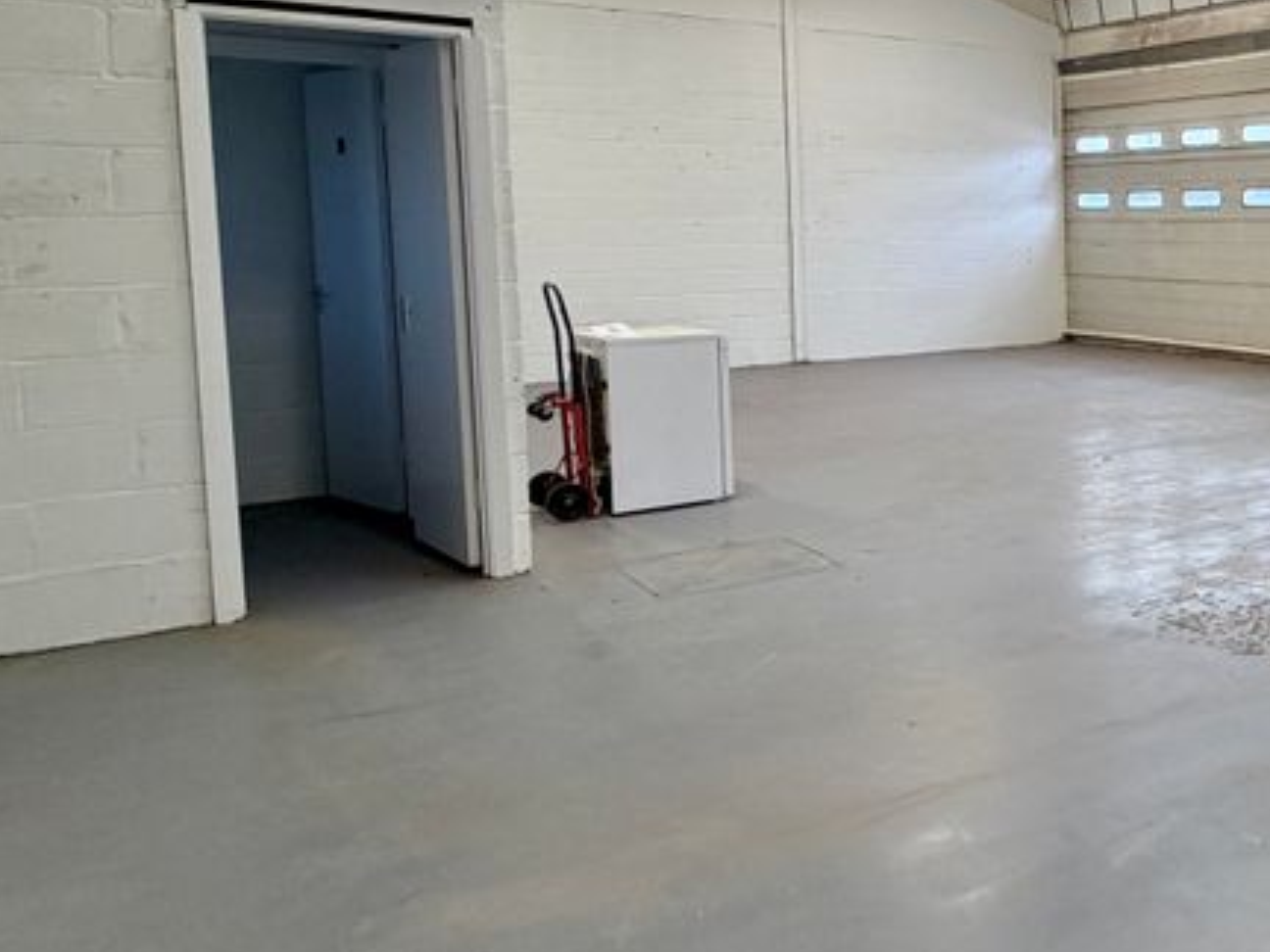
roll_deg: +0.4
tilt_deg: -3.7
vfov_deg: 39.2
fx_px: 1321
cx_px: 1373
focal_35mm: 36
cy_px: 316
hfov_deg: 41.7
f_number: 2.2
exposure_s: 1/100
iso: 125
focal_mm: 2.22
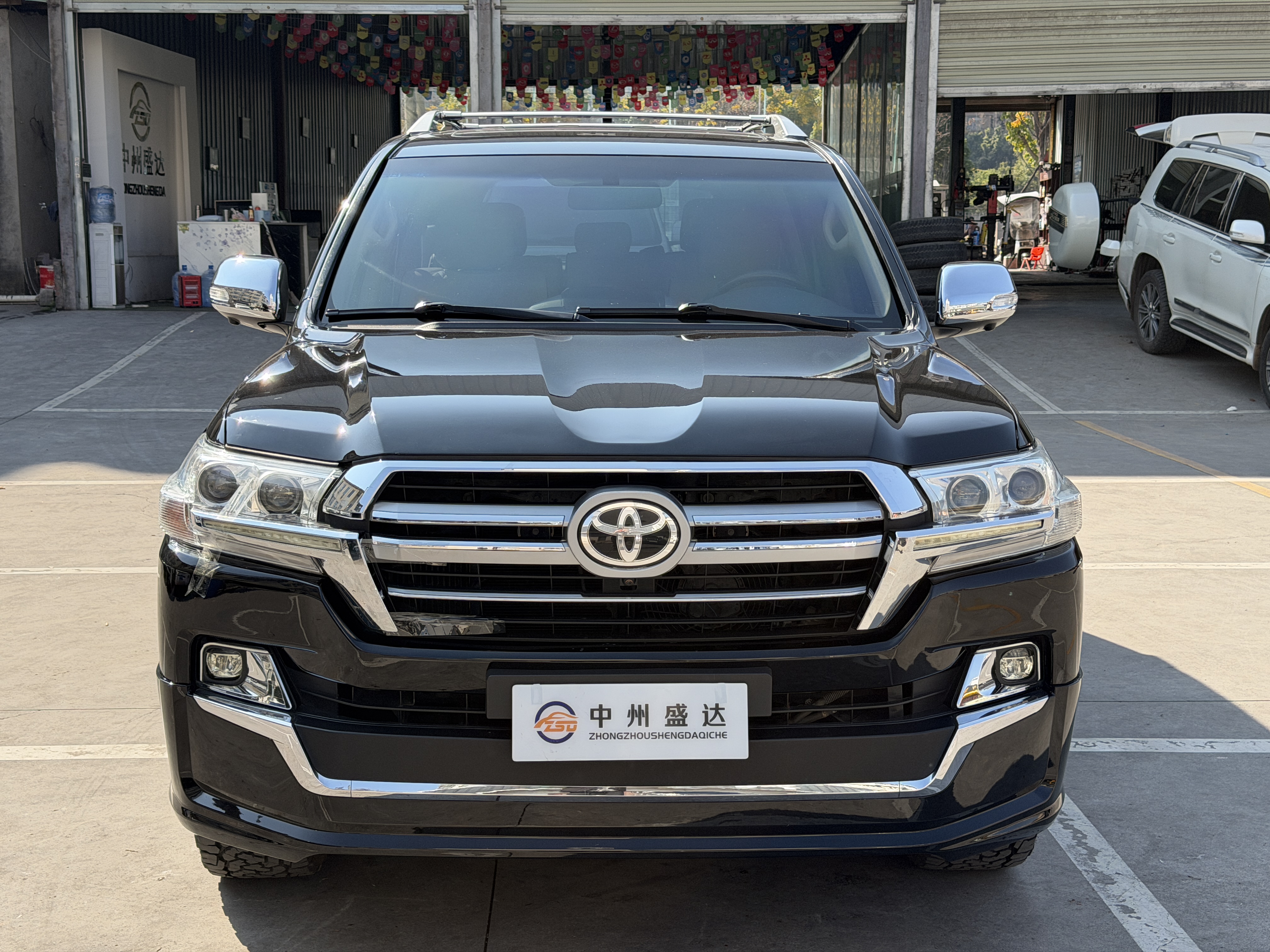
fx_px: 1761
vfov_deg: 30.3
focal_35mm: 48
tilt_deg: -7.8
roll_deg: +1.1
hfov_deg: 39.7
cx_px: 635
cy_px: 476
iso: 80
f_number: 1.78
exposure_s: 1/2033
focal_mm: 6.76
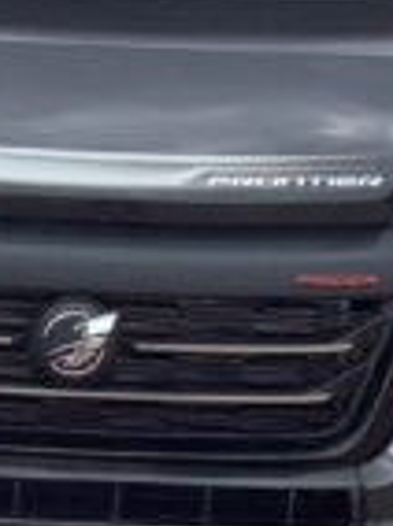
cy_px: -37
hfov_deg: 11.3
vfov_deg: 14.8
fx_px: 1989
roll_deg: -1.6
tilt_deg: -6.6
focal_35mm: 131
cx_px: 133
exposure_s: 1/691
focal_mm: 3.3
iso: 25
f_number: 2.4
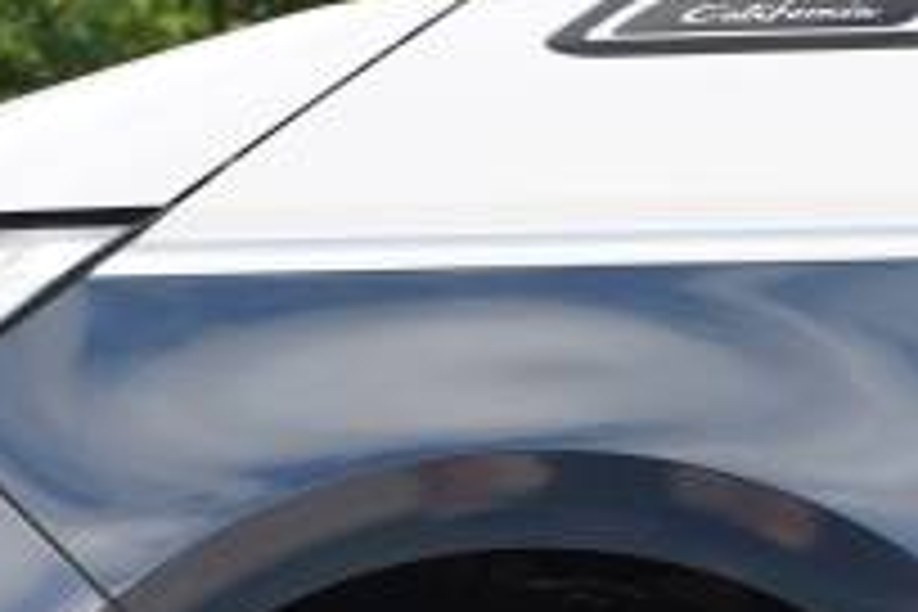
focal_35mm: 185
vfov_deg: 7.4
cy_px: 801
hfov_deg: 11.1
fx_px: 4705
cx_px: 490
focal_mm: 58.8
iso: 200
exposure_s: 1/160
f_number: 4
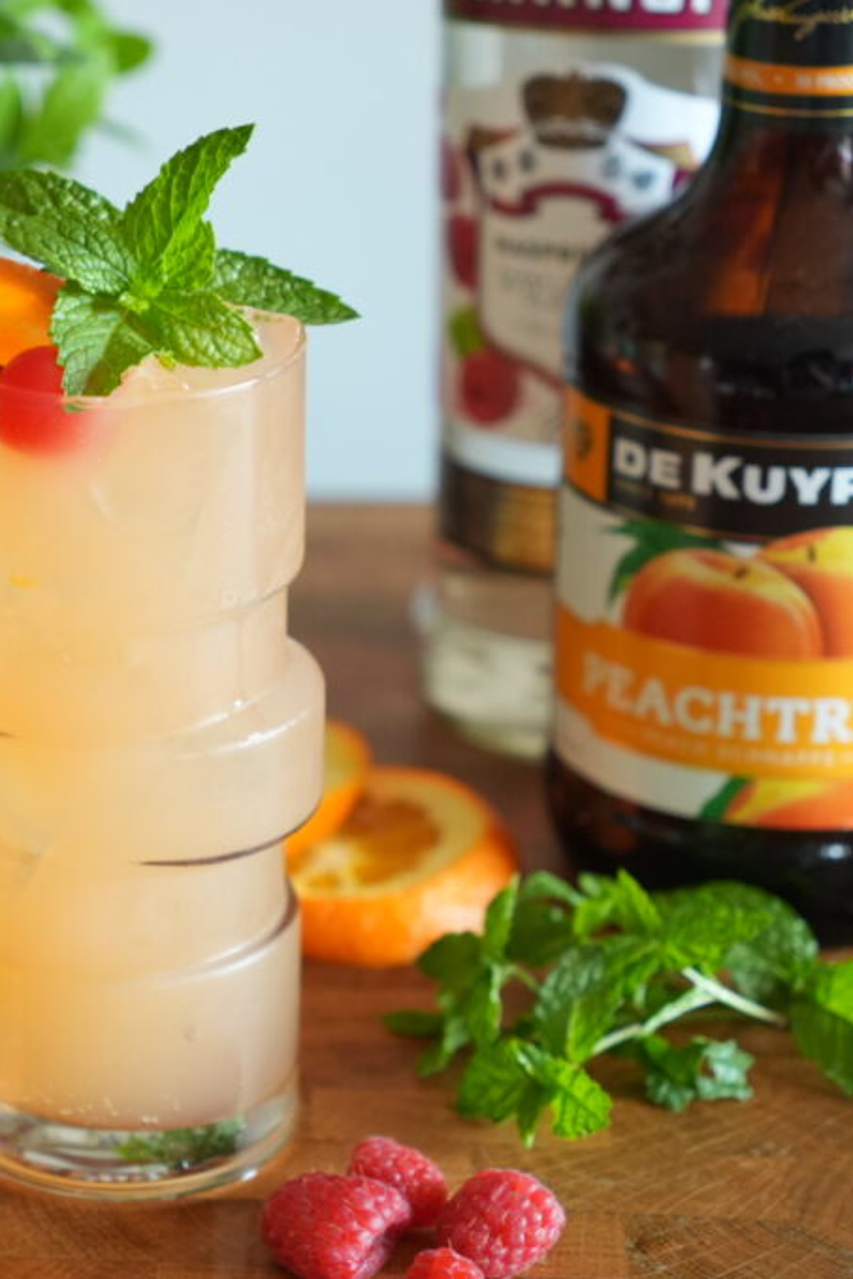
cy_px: 639
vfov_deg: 21.5
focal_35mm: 95
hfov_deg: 14.3
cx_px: 113
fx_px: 3374
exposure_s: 1/125
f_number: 3.2
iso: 1250
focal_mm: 42
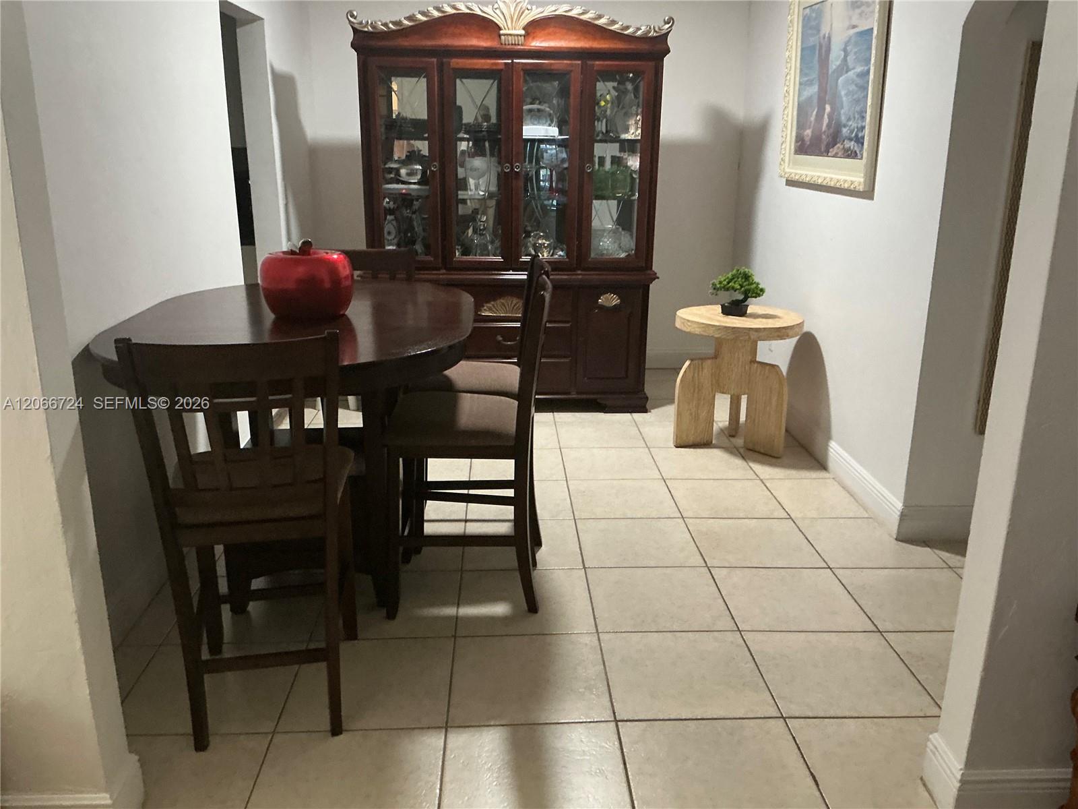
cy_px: 404
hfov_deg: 63.4
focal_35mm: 28
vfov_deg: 49.7
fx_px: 872
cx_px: 539
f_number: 1.8
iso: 250
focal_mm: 3
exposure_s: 1/40
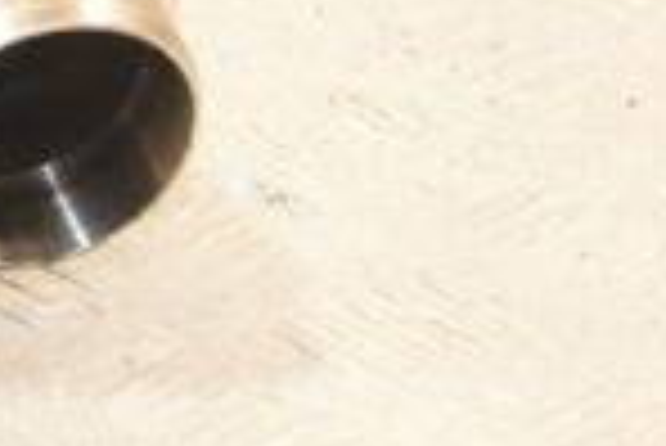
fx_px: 4796
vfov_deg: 5.3
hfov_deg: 7.6
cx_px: -680
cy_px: -302
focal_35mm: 259
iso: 1600
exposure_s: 1/200
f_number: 6.3
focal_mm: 40
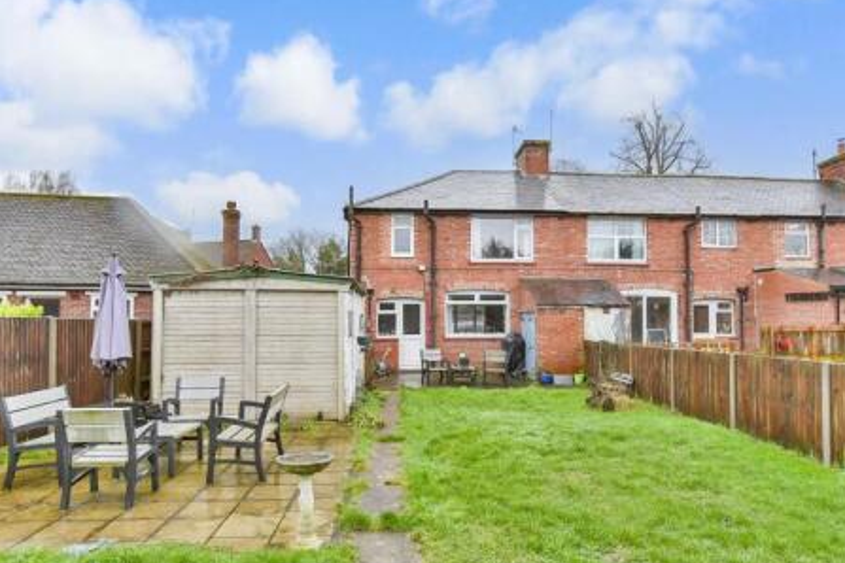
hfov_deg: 78.6
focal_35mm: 22
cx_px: 436
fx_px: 516
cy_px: 311
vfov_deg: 57.1
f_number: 4.5
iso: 500
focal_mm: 10
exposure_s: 1/80
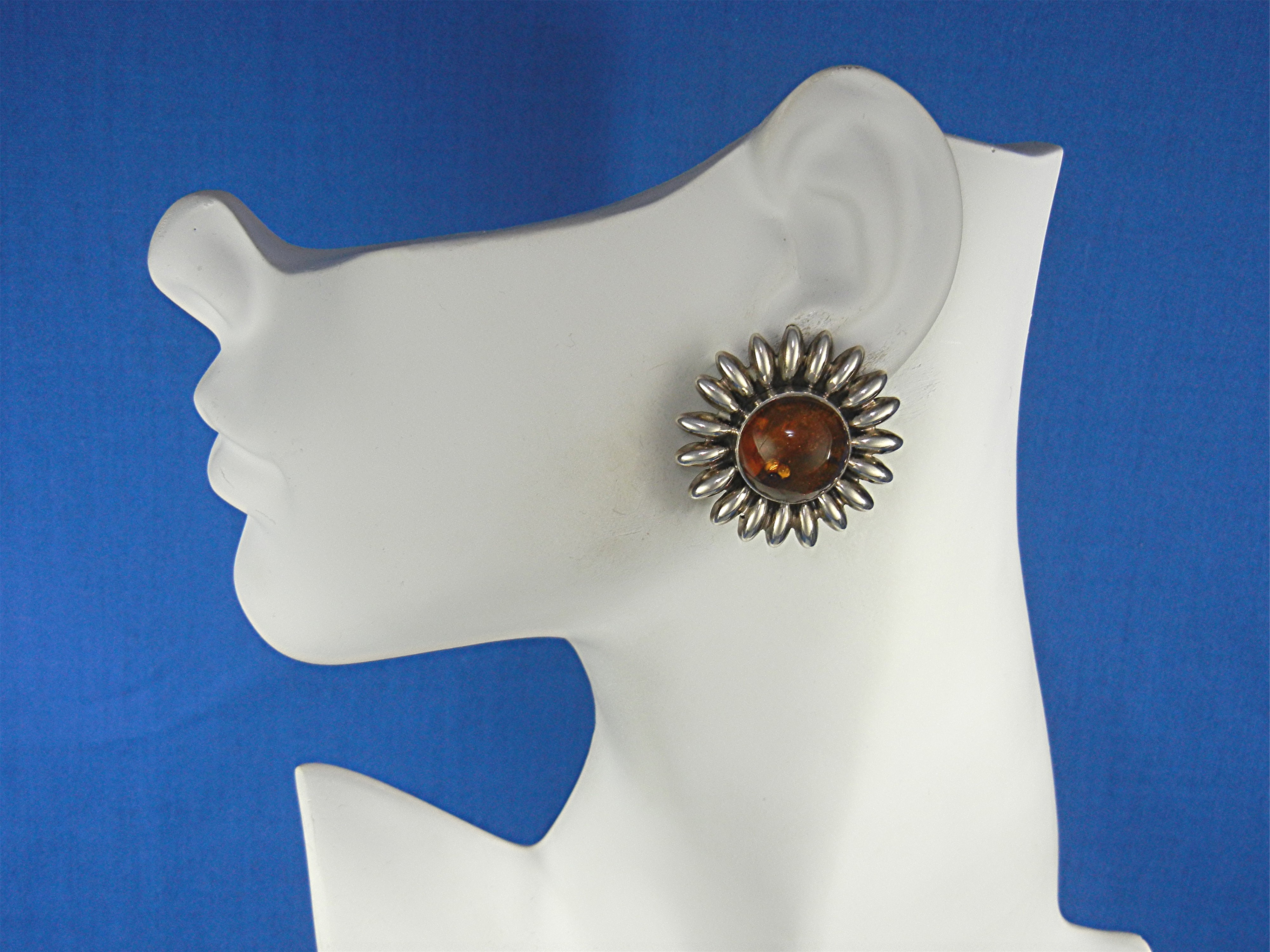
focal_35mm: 52
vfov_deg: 28.0
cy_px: 476
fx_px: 1908
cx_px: 635
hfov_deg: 36.8
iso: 182
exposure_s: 1/30
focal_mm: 9.3
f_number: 3.9
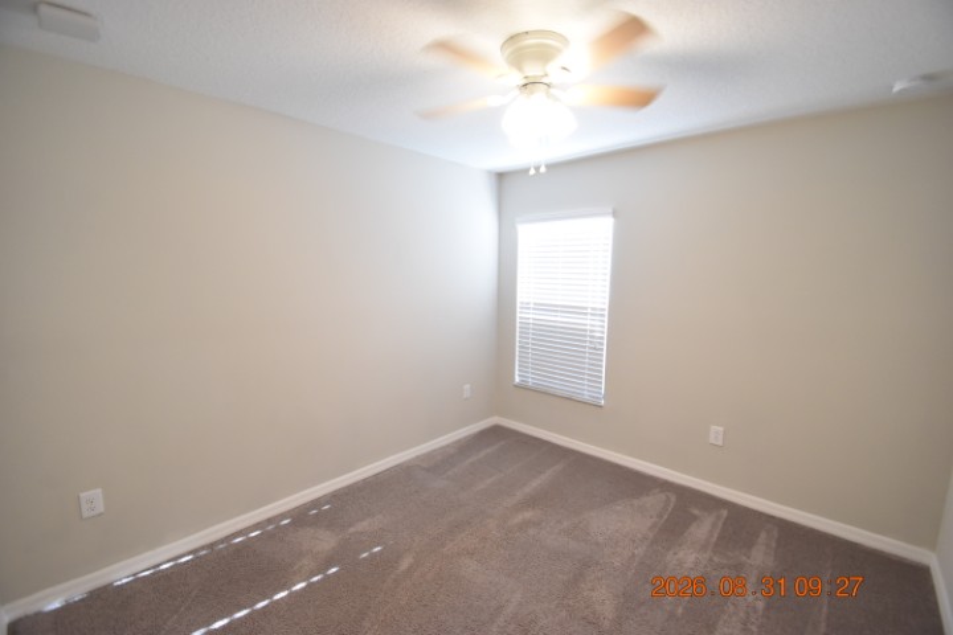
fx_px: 397
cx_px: 476
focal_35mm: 15
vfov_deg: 77.3
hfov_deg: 100.4
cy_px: 318
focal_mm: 10
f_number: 3.5
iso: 1400
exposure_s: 1/60
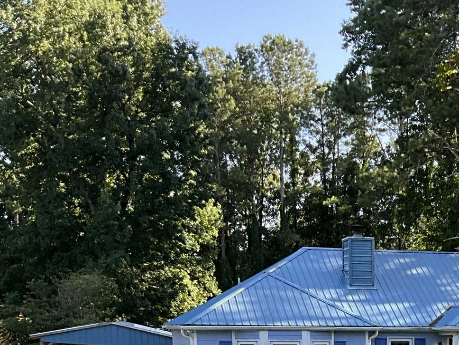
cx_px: 393
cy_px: 495
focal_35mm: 69
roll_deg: +0.2
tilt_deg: -10.1
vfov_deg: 19.1
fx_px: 915
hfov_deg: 27.4
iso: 25
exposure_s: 1/239
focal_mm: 3
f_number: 1.8
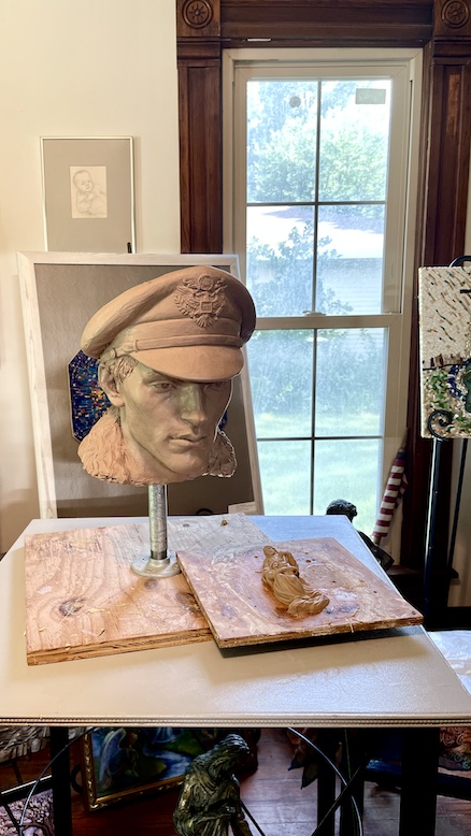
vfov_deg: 67.9
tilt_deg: -9.6
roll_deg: +1.1
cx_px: 165
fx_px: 621
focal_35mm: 28
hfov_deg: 41.1
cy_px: 414
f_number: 1.6
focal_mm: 5.1
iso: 80
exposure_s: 1/60
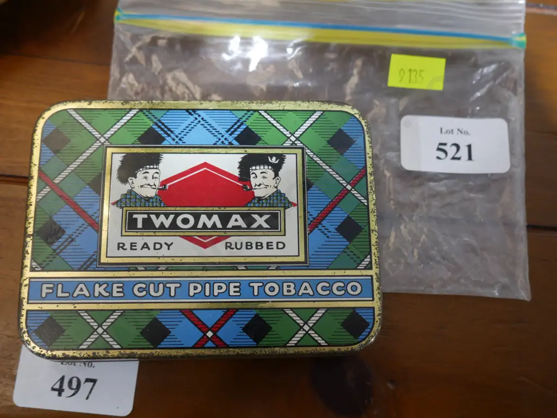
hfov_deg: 46.8
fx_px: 644
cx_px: 278
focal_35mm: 40
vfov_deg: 36.0
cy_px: 209
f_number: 4.5
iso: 1000
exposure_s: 1/60
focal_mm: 20
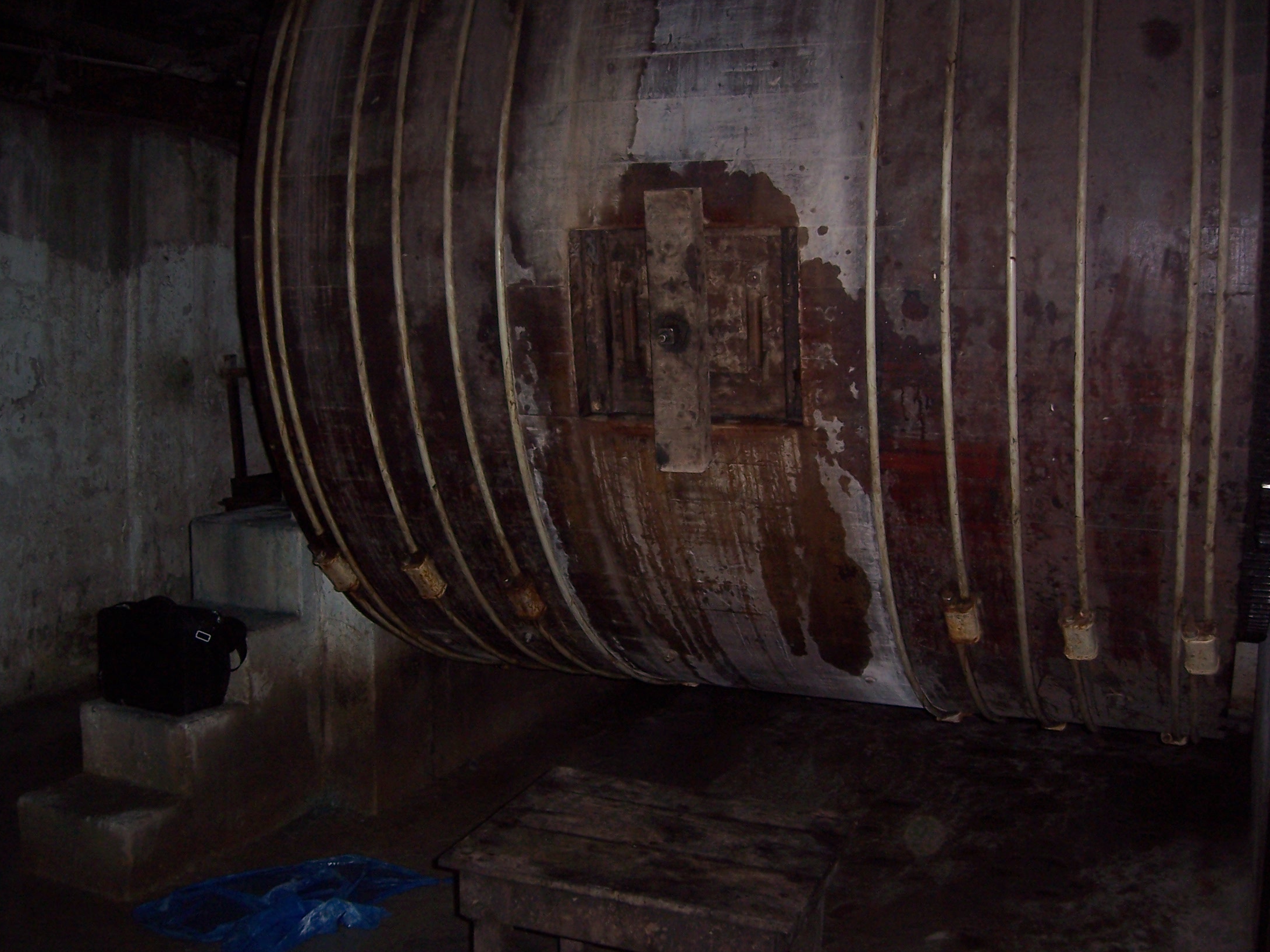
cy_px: 489
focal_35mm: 38
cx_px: 606
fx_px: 1394
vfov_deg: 37.7
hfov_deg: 49.0
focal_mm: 6
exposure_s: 1/60
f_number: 3
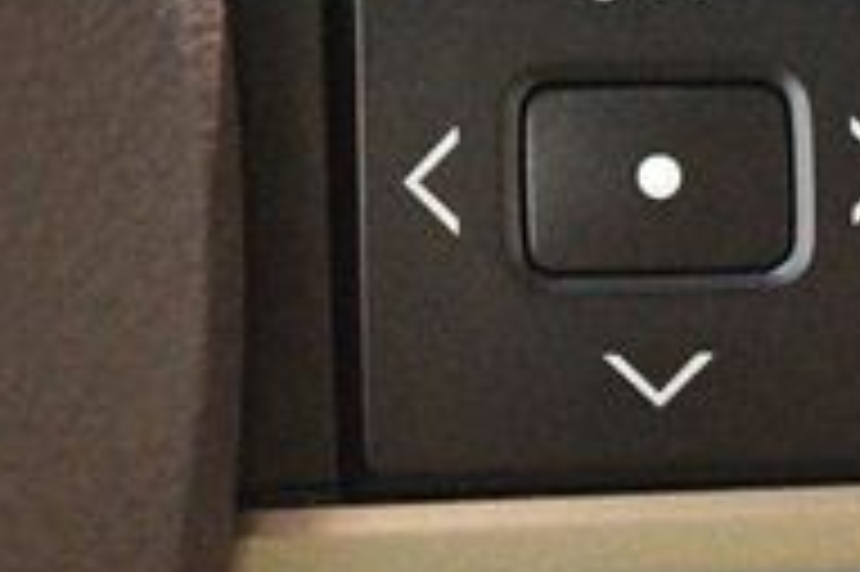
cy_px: 176
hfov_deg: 12.0
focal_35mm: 171
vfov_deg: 8.0
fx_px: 4081
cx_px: 711
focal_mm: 34
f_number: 5
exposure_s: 1/30
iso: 12800
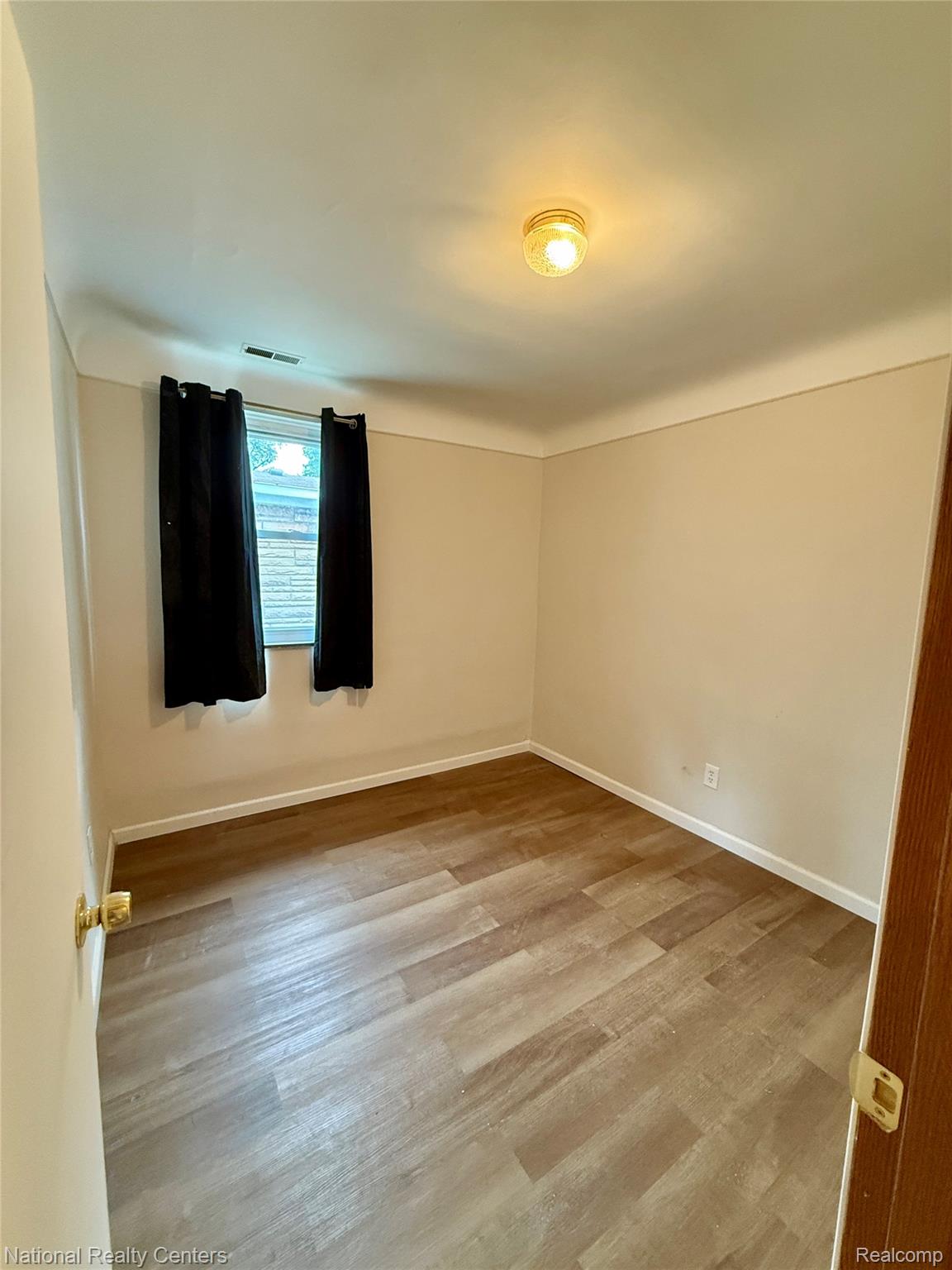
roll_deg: -1.4
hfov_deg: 85.7
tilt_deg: -6.3
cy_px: 635
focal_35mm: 14
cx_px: 476
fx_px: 513
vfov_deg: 102.1
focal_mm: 2.22
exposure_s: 1/60
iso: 500
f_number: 2.2
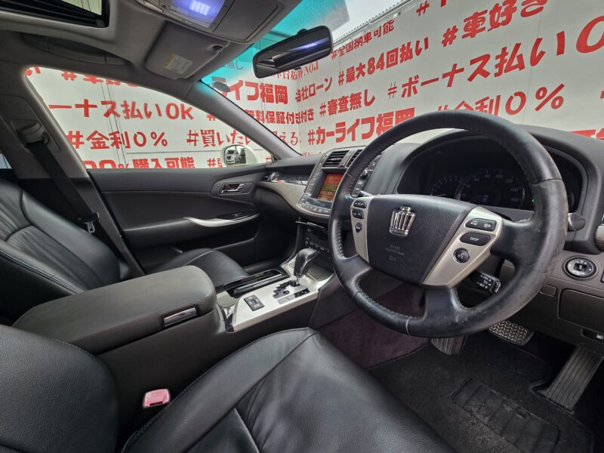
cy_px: 226
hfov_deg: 106.2
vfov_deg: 89.9
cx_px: 302
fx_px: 227
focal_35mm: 13
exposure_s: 1/100
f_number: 2.2
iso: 50
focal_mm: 2.2
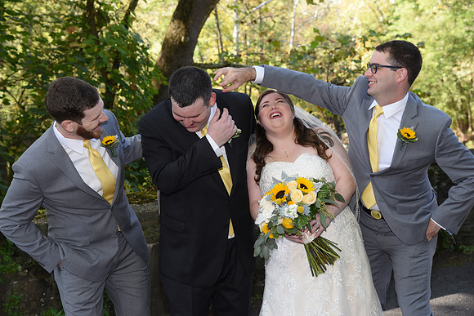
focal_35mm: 65
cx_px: 237
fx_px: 856
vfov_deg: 20.9
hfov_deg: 31.0
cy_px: 158
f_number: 5.6
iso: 640
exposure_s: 1/200
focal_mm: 65
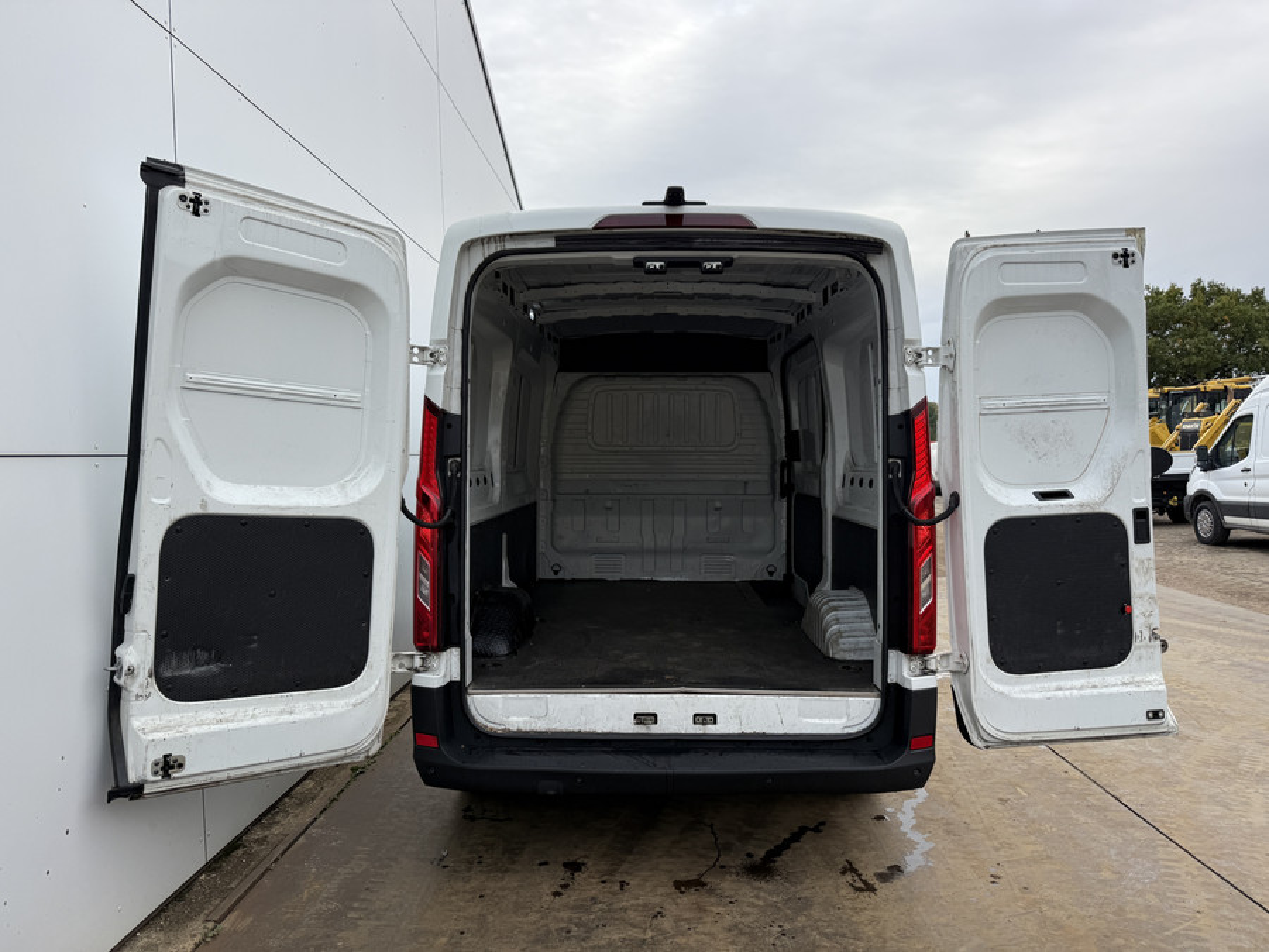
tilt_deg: +0.1
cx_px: 634
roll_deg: +2.7
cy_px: 476
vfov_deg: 56.8
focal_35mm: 24
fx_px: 880
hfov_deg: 71.6
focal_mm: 6.76
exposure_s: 1/2445
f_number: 1.78
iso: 100
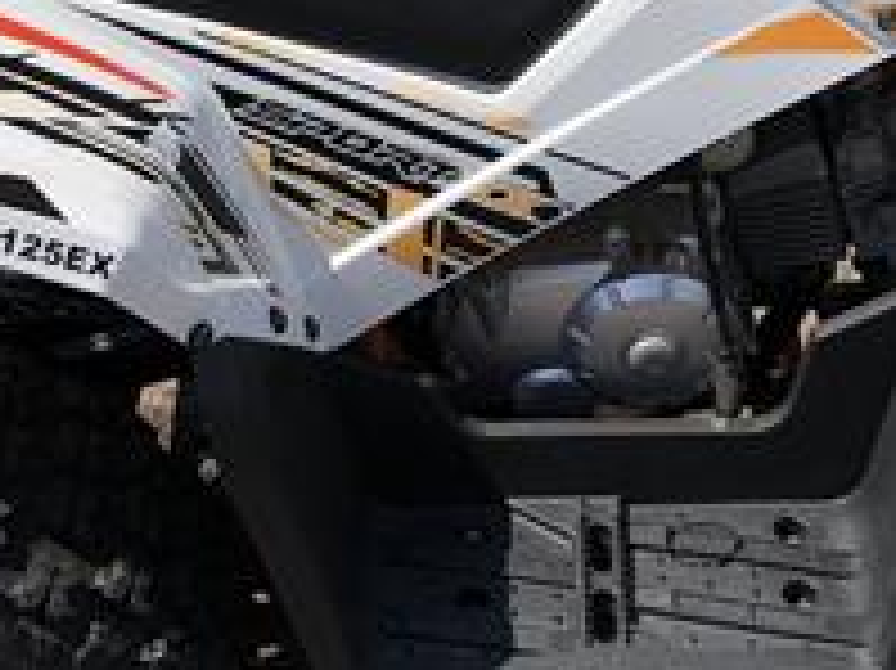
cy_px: 171
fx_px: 2328
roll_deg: -1.9
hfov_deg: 21.7
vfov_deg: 16.3
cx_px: 558
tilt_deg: -36.5
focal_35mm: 90
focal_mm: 3.99
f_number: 1.8
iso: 20
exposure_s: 1/1799
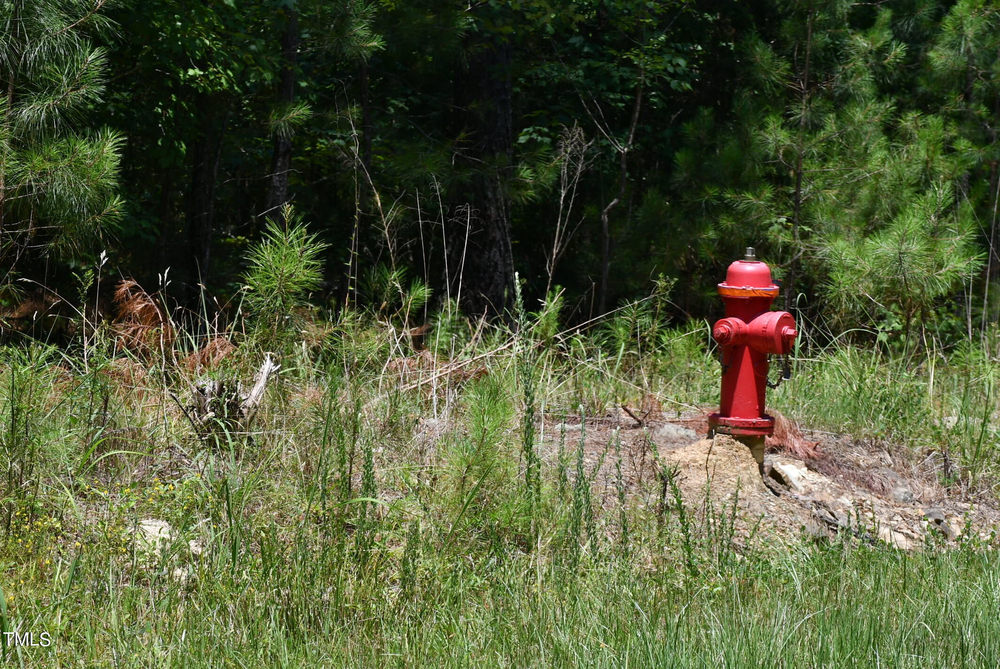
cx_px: 500
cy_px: 334
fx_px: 4727
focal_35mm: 170
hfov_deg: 12.1
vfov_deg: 8.1
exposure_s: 1/250
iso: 125
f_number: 8
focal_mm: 85
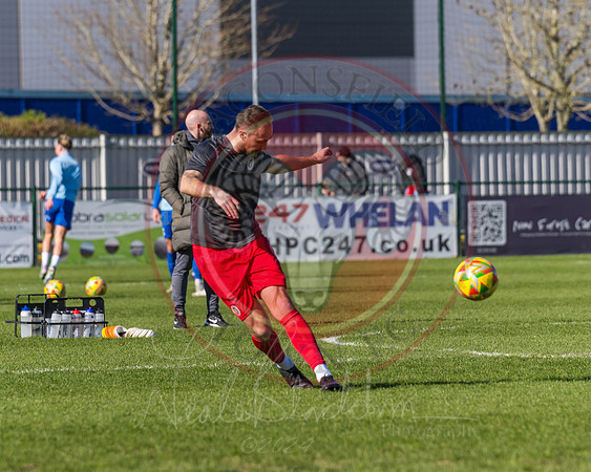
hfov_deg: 5.0
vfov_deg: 4.0
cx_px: 240
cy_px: 233
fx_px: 6811
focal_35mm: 390
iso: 200
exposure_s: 1/2000
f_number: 4
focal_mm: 195
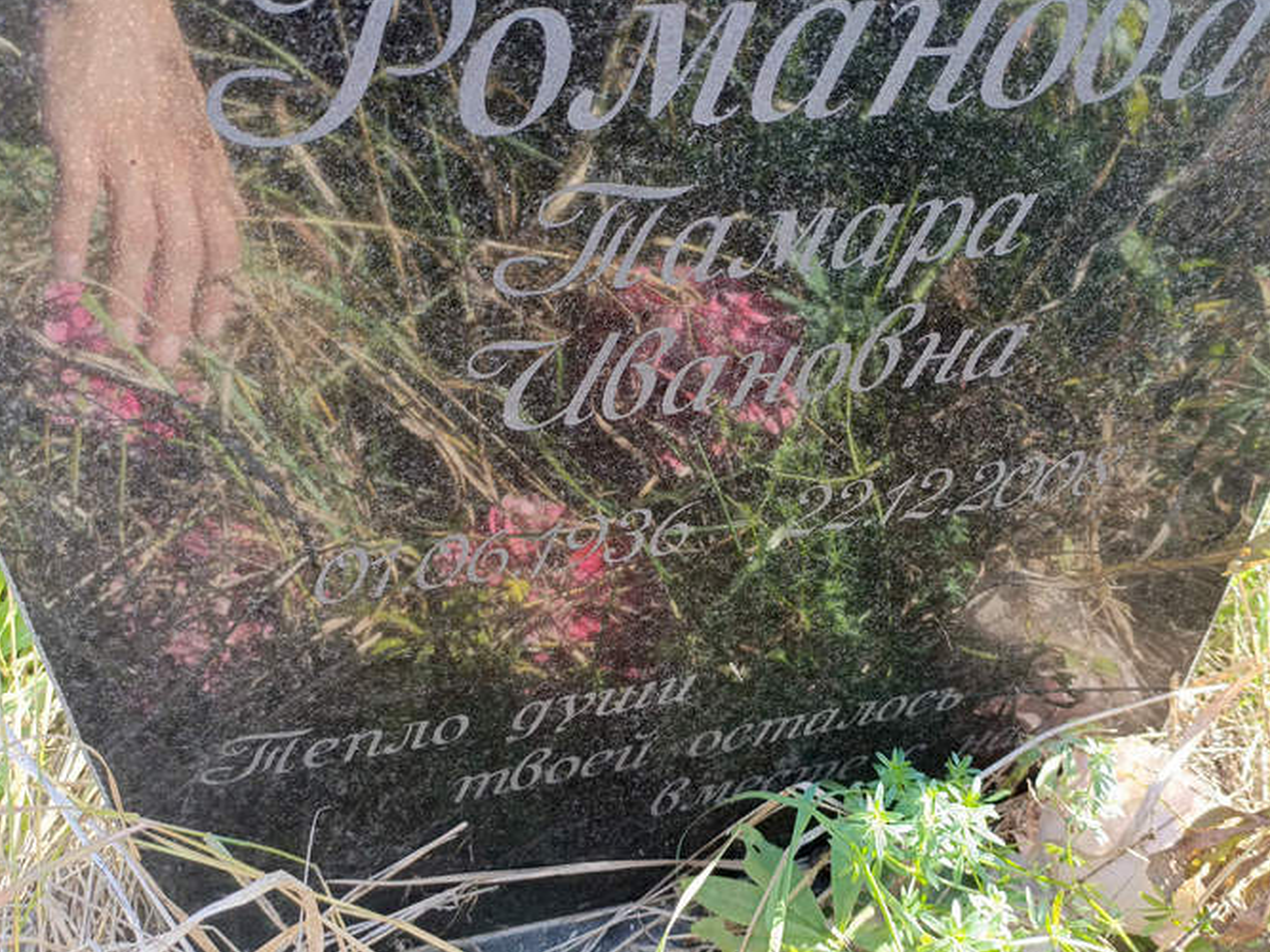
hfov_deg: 59.7
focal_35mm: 30
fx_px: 1100
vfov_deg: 46.7
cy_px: 411
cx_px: 722
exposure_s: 1/120
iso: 192
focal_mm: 4.76
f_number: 1.69
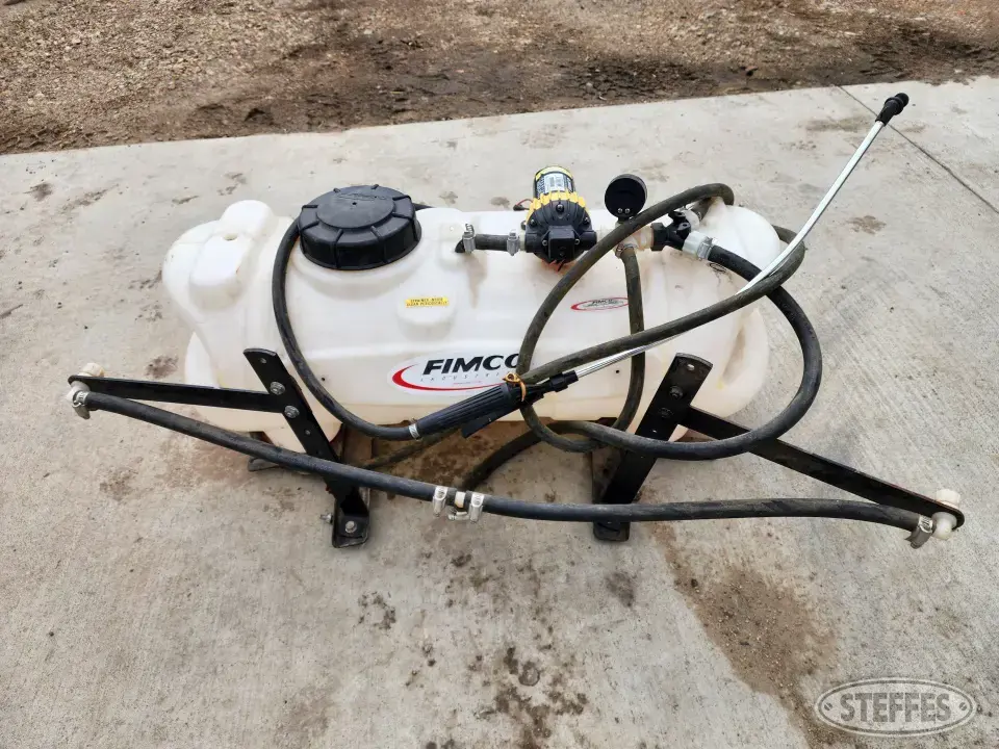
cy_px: 374
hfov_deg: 73.9
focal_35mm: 23
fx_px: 664
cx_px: 500
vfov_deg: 58.9
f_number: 1.8
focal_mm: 6.4
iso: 12
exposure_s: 1/645
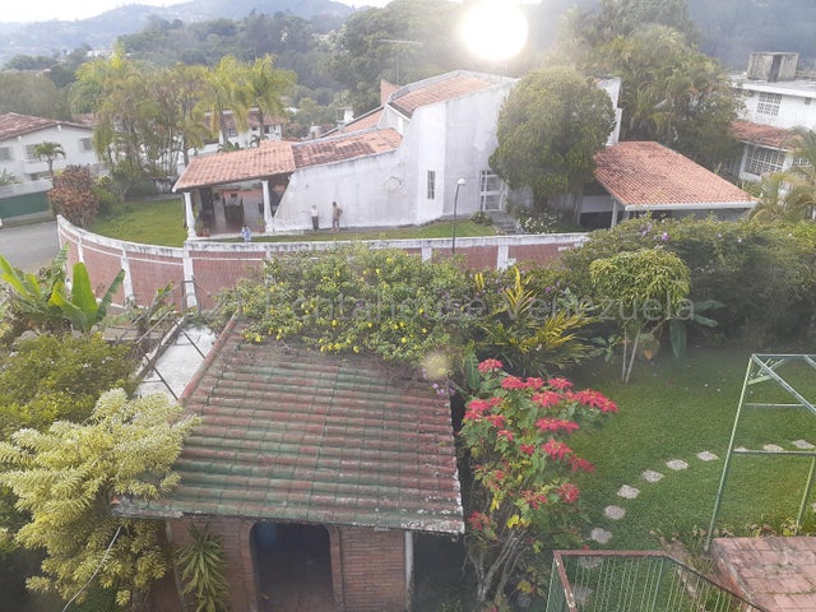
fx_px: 636
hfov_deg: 65.3
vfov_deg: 51.4
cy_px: 306
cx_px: 408
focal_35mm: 27
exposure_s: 1/444
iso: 40
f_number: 1.9
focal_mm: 3.6
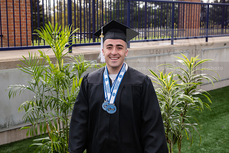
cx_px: 114
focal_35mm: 58
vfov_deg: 23.4
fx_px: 369
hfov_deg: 34.5
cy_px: 76
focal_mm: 58
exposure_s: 1/200
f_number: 5.6
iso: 250
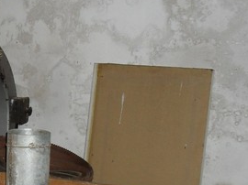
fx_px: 594
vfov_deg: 17.7
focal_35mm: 83
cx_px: -6
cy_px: 134
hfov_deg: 22.6
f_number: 3.2
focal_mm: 6.3
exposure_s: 1/45
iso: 200
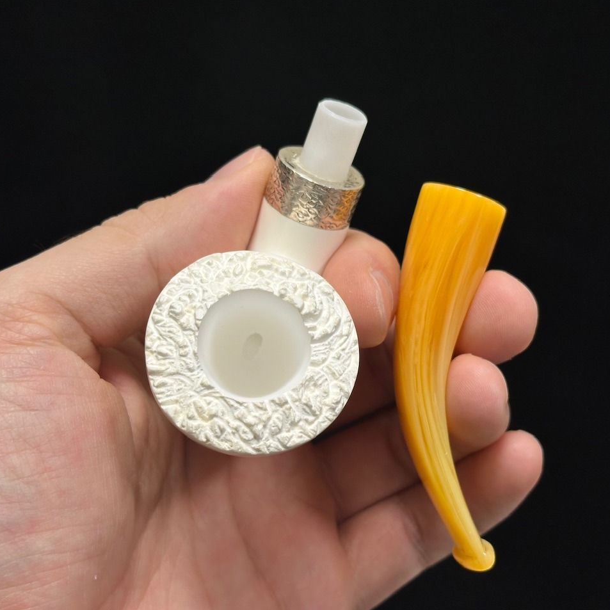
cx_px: 332
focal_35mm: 57
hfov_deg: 30.0
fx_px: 1136
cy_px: 304
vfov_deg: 30.0
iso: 64
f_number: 1.78
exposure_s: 1/100
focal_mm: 6.86
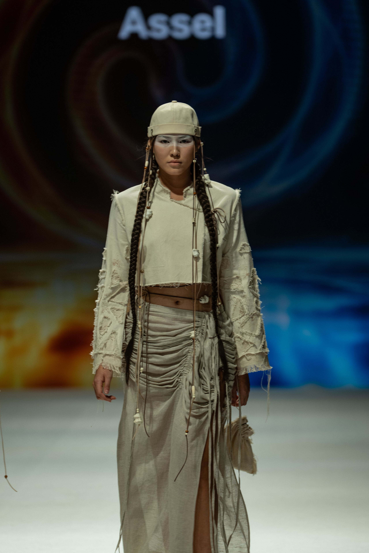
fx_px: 4612
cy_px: 276
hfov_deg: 4.6
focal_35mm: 300
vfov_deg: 6.9
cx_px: 184
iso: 200
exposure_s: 1/250
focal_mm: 200
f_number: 3.2
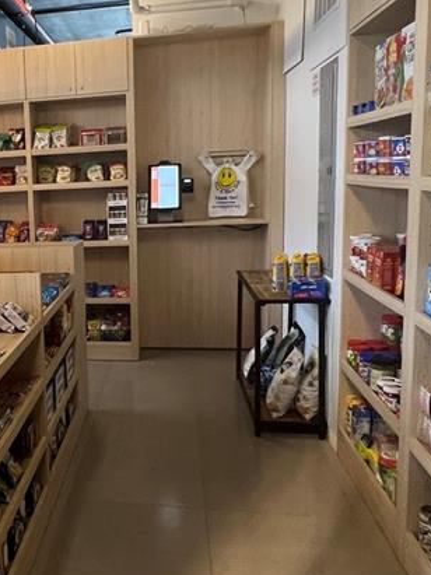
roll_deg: +3.4
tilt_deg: -8.6
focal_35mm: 38
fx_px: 631
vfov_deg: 49.0
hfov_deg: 34.2
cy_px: 291
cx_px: -6
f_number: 1.8
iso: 200
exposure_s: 1/60
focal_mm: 1.57
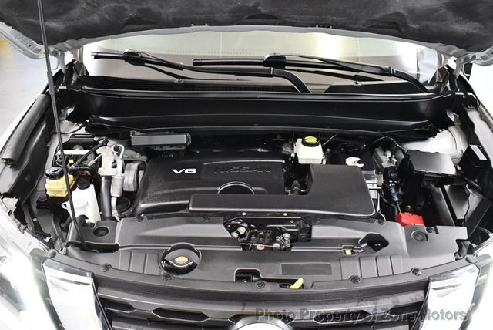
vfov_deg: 36.9
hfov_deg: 53.1
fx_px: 493
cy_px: 165
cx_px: 246
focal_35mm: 36
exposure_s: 1/100
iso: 3200
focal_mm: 18
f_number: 3.5
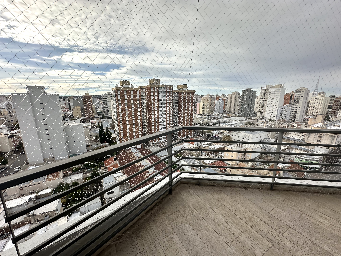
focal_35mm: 14
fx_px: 138
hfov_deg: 102.1
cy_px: 128
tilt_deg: -12.9
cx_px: 170
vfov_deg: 85.7
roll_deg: -0.2
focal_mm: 2.22
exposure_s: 1/1052
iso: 40
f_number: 2.2
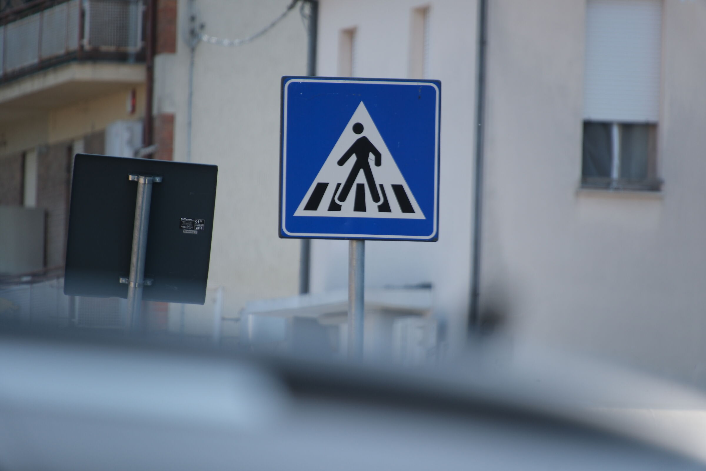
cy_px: 236
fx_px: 8824
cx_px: 353
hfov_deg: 4.6
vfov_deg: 3.1
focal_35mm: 450
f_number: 6.7
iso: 320
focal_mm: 300
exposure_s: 1/450
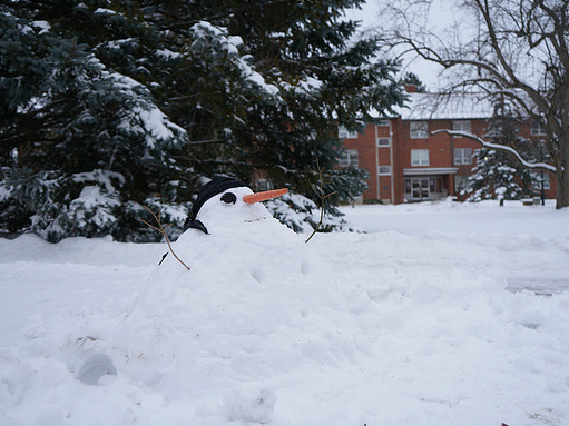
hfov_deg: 51.3
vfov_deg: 39.6
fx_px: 592
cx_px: 317
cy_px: 213
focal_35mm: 36
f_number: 4
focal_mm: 33
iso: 1250
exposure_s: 1/640
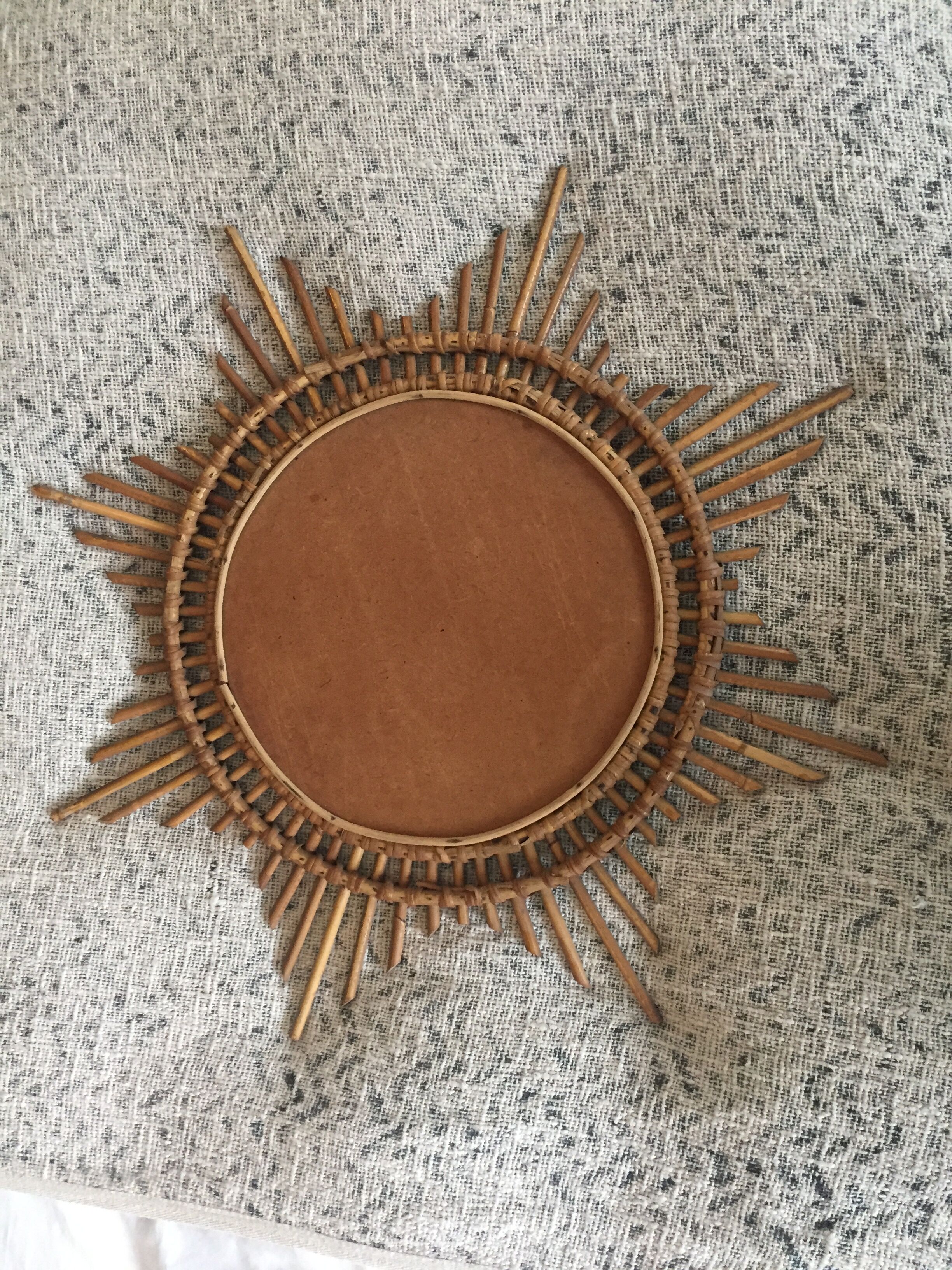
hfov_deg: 48.2
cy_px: 635
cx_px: 476
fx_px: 1063
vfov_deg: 61.7
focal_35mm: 29
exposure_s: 1/25
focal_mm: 4.15
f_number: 2.2
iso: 250
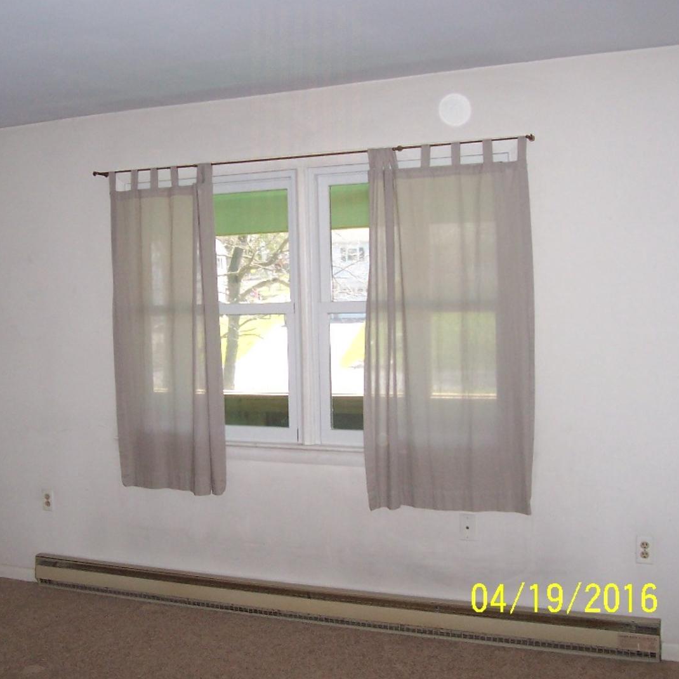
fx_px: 976
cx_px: 251
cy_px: 341
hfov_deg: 38.1
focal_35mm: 44
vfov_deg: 38.3
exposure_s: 1/60
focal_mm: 5.6
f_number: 2.8
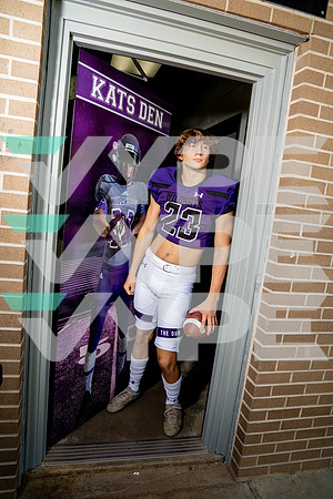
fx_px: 333
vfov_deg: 73.7
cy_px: 250
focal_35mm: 24
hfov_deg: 53.1
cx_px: 166
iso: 200
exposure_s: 1/250
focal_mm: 24
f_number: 5.6
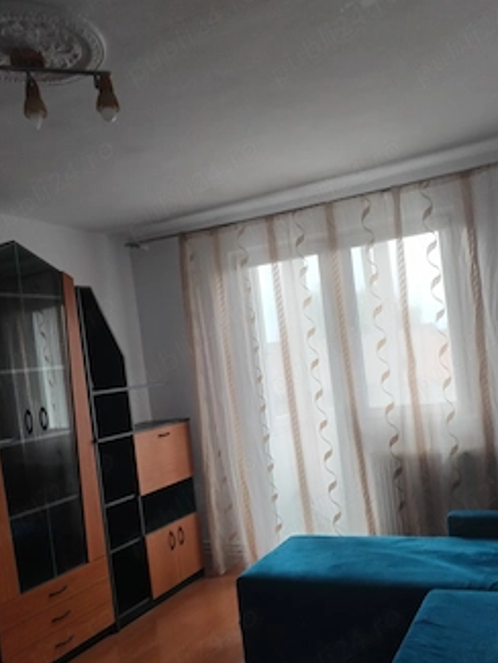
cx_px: 263
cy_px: 379
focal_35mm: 32
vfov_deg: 56.6
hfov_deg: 44.2
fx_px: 613
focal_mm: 4.75
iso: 132
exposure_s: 1/60
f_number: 1.8
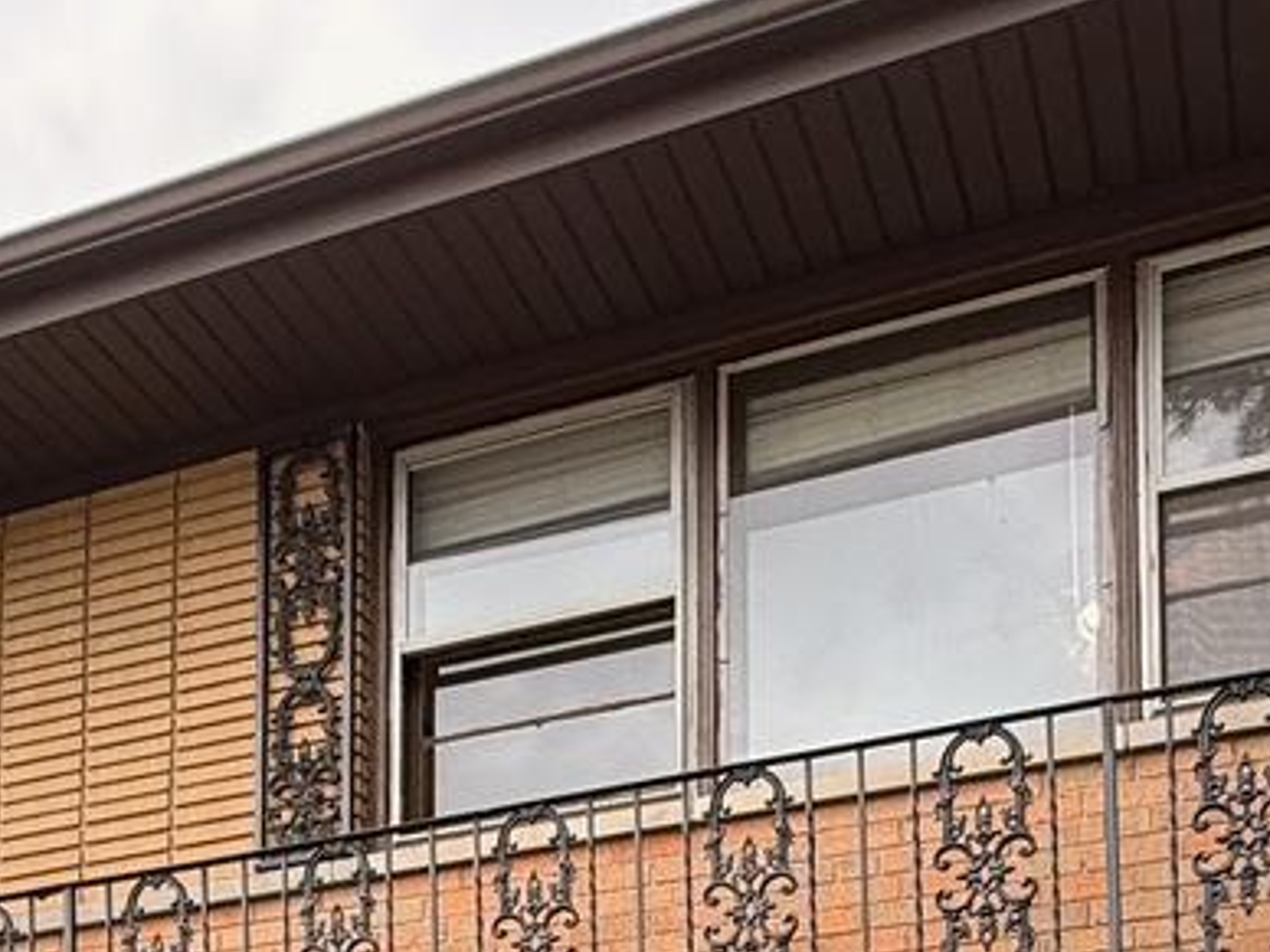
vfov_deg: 24.6
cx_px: 563
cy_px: 1217
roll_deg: -1.0
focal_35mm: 52
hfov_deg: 36.8
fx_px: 1908
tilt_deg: +9.7
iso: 64
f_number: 2.2
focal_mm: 2.22
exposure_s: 1/249
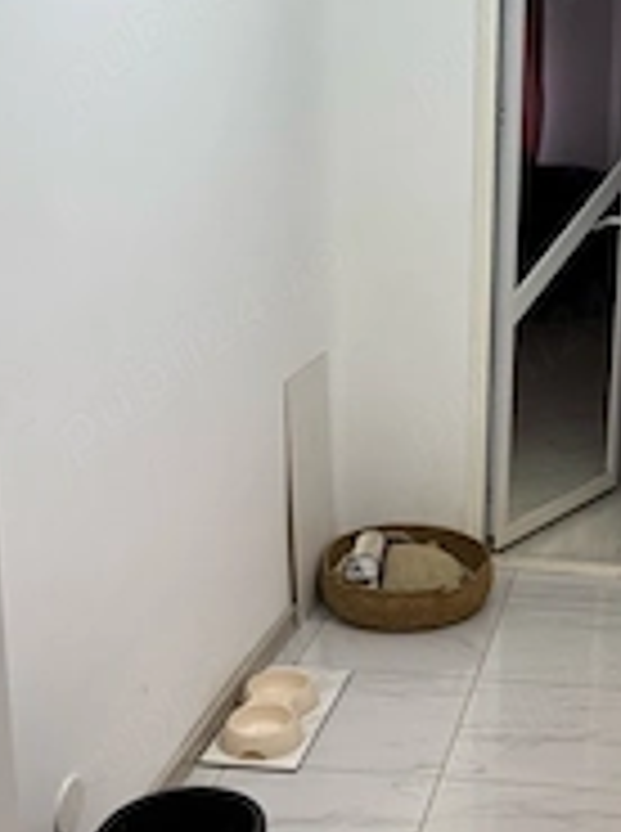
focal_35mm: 52
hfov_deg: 26.3
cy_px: 400
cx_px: 639
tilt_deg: -14.5
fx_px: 1248
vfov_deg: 36.9
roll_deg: -4.2
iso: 160
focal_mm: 6.76
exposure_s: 1/100
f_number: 1.78
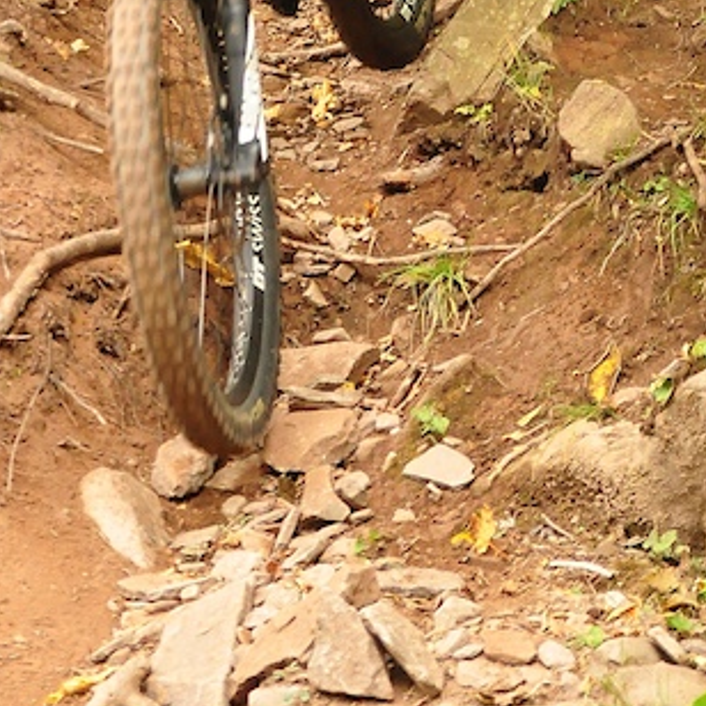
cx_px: 103
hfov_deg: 9.8
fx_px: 4107
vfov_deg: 9.5
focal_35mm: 178
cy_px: -351
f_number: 3.5
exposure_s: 1/400
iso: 2000
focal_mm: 42
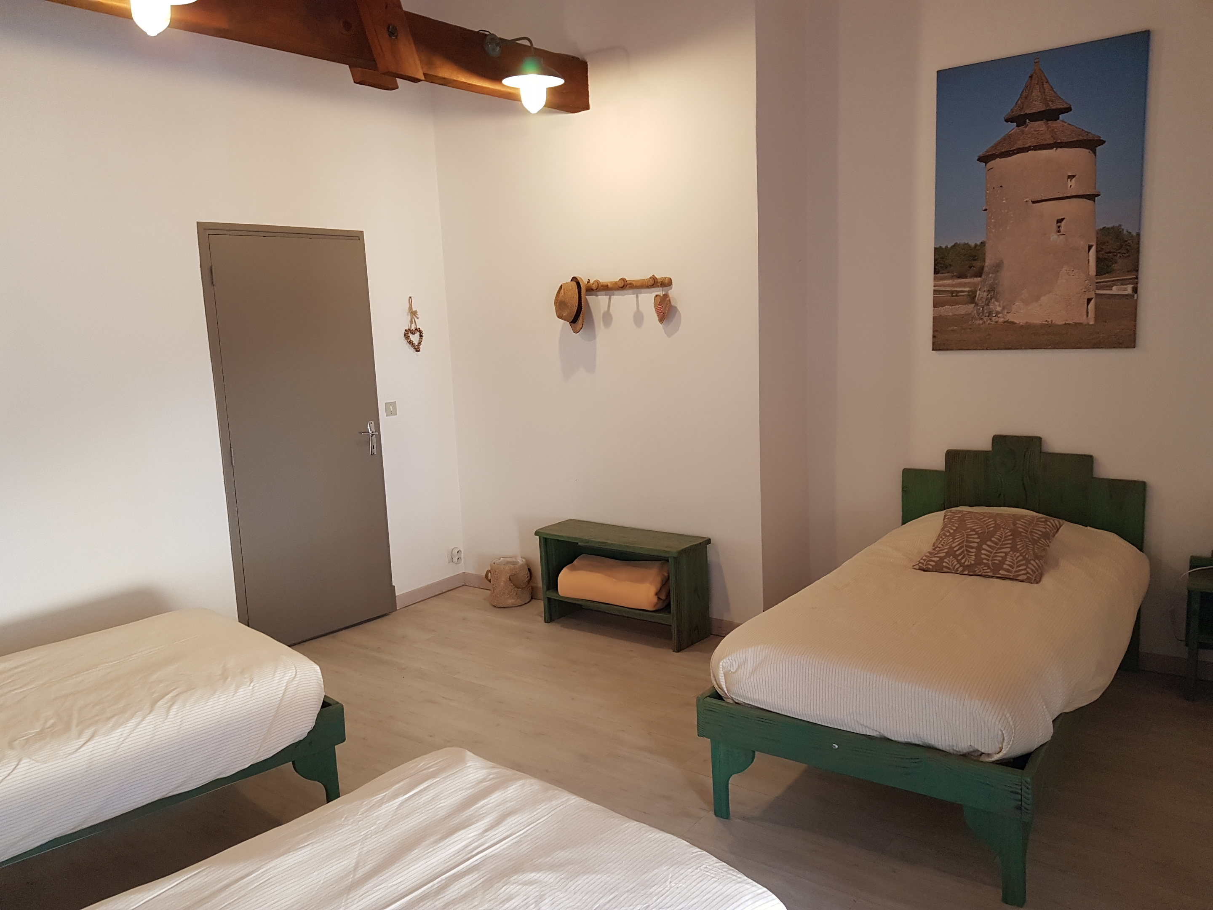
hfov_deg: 67.3
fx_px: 911
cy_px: 455
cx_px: 606
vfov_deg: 53.1
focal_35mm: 26
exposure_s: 1/40
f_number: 1.7
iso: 160
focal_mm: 4.2
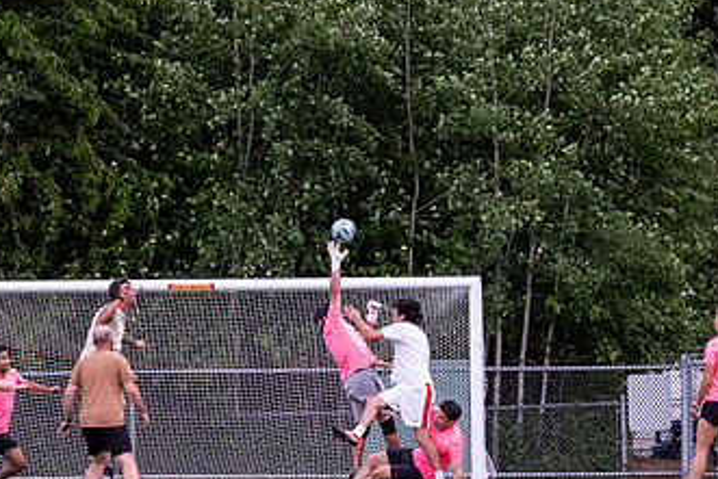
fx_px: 6983
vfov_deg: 3.9
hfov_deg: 5.9
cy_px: 407
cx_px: 391
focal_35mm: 350
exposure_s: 1/1000
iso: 2500
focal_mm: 95
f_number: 2.8
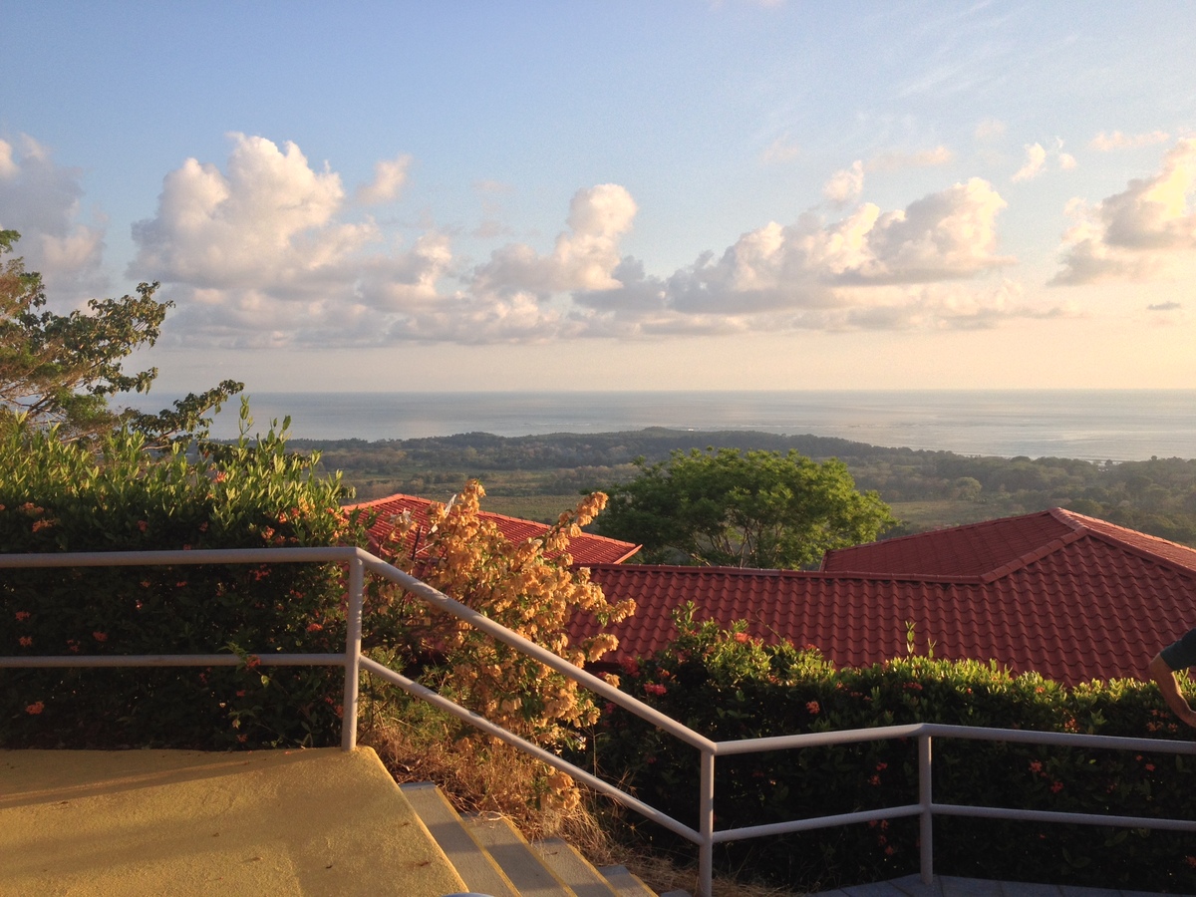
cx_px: 598
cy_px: 448
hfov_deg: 52.6
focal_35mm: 35
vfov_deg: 40.7
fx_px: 1209
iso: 50
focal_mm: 4.28
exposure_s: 1/699
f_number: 2.4
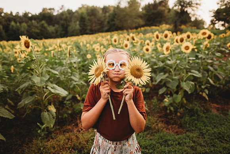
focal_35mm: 24
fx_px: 153
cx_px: 115
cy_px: 77
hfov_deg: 73.7
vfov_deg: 53.2
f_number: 2.2
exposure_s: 1/400
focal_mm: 24
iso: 125
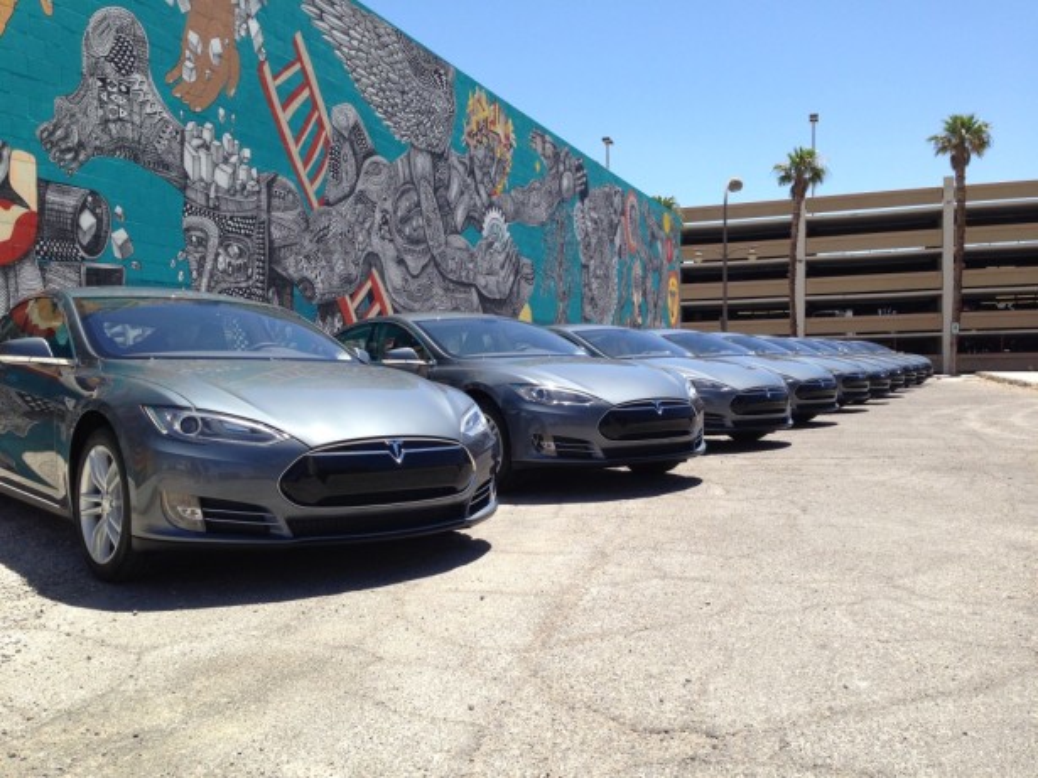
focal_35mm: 33
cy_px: 389
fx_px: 989
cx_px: 519
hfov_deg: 55.4
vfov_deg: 42.9
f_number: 2.4
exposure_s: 1/1106
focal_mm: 4.12
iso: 50
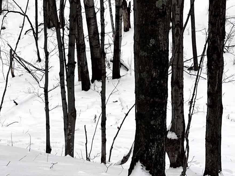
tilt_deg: -5.5
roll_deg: -0.6
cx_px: 103
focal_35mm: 88
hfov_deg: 22.2
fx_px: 597
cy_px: -8
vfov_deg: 16.4
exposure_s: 1/430
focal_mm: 5.1
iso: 50
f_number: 1.6
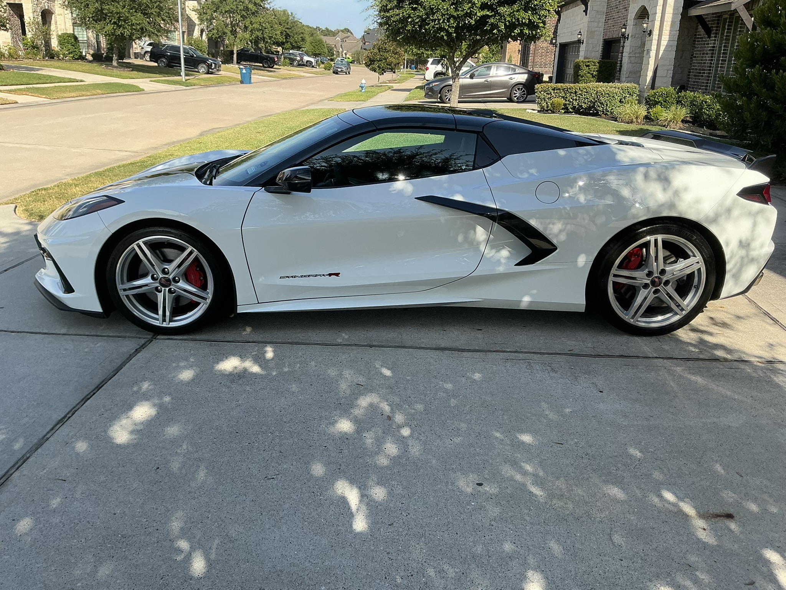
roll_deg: -2.0
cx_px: 393
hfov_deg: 63.4
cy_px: 295
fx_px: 636
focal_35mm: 28
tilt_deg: -19.3
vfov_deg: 49.7
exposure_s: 1/842
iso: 25
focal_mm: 3
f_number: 1.8
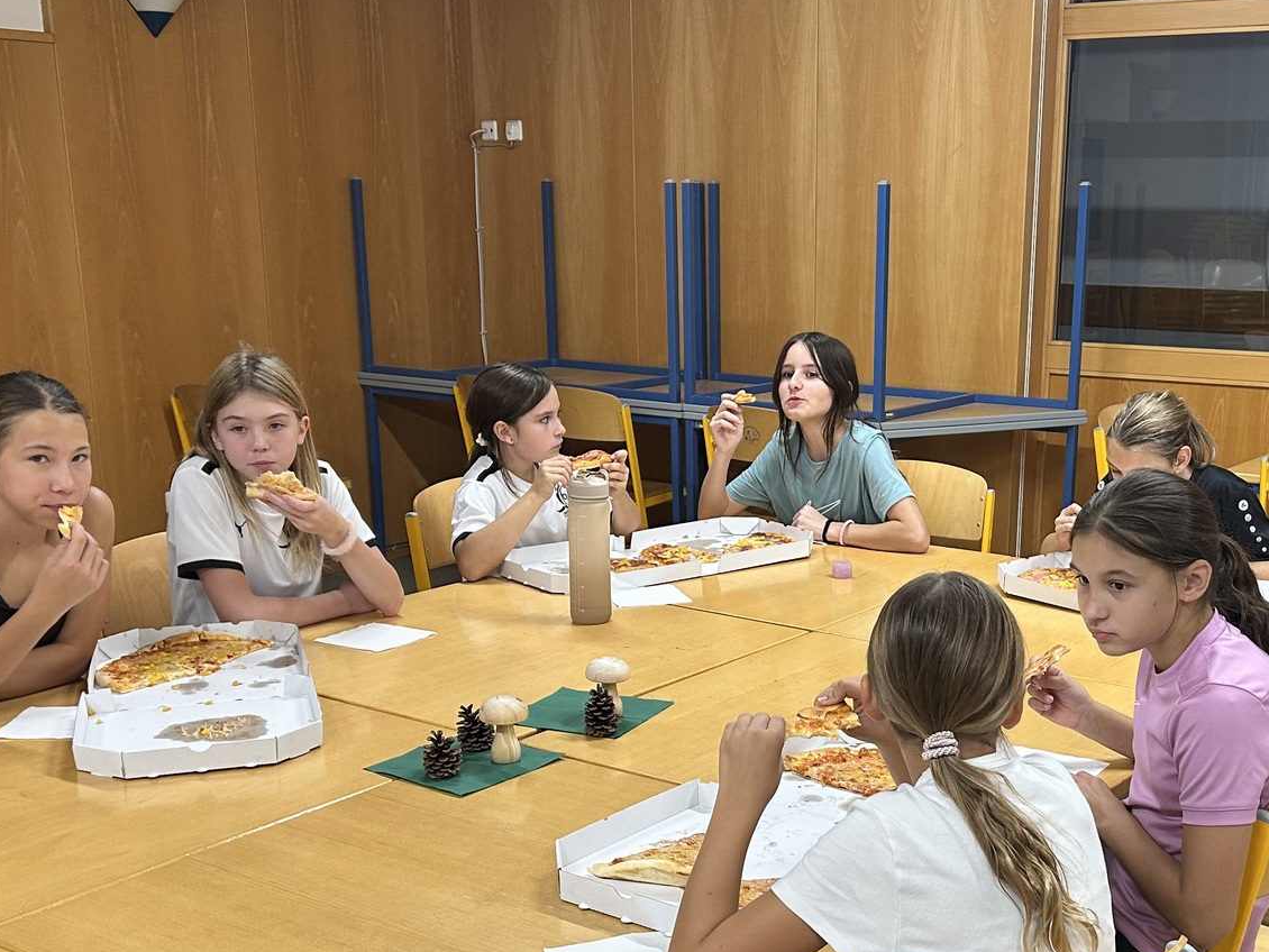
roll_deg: -0.5
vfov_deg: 31.2
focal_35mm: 46
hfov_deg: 40.9
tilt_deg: -15.3
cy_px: 674
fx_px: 1687
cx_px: 811
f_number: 1.5
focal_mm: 5.7
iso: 125
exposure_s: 1/100
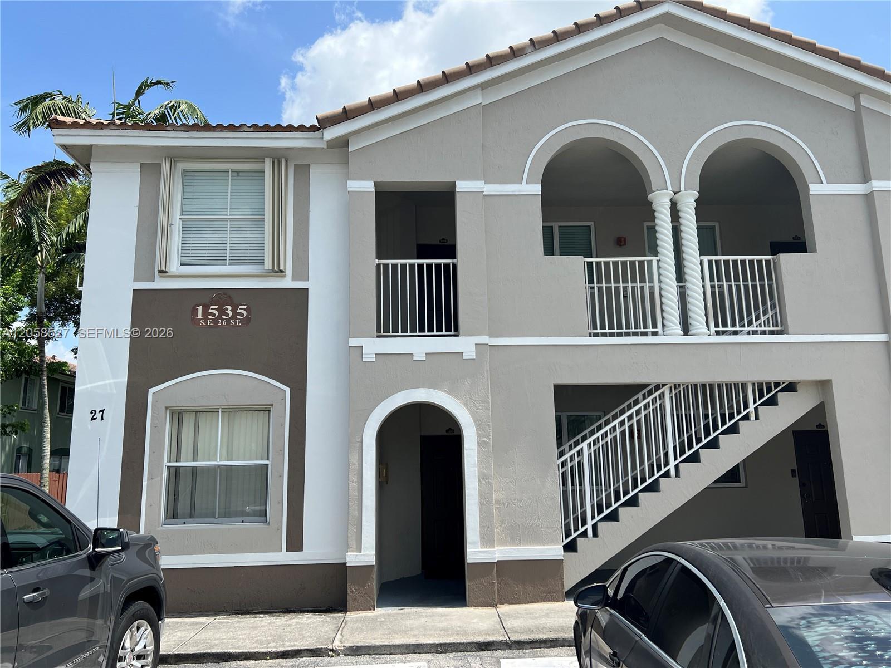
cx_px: 446
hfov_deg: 67.3
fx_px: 669
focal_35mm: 26
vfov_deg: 53.1
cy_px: 334
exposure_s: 1/3356
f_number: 1.5
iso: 50
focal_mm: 5.7
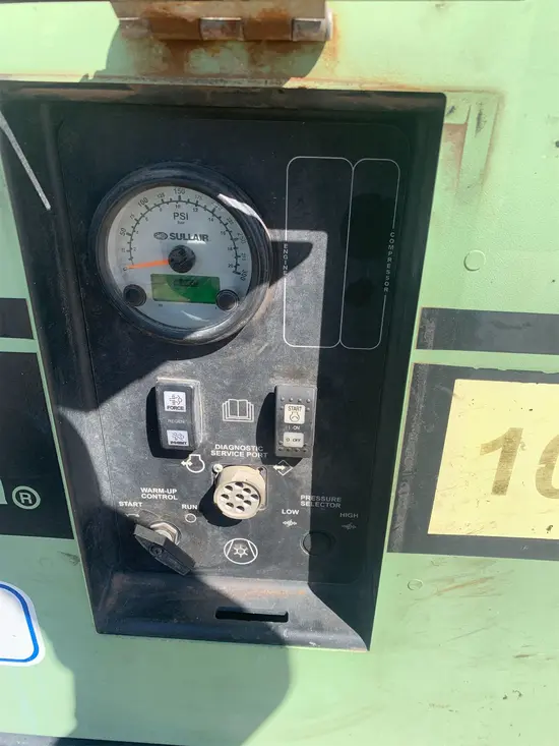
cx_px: 280
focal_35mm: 26
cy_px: 373
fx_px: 560
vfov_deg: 67.3
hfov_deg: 53.1
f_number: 1.8
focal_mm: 4.25
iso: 25
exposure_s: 1/1011
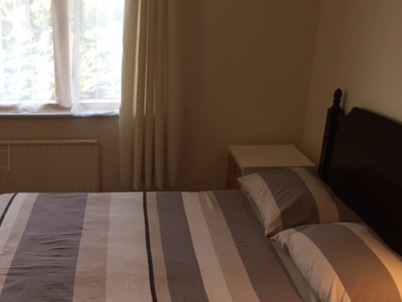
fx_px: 535
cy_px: 197
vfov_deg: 31.4
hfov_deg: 39.9
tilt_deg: -21.3
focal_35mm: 46
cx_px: 93
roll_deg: -0.1
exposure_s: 1/33
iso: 32
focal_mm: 4.15
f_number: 2.2
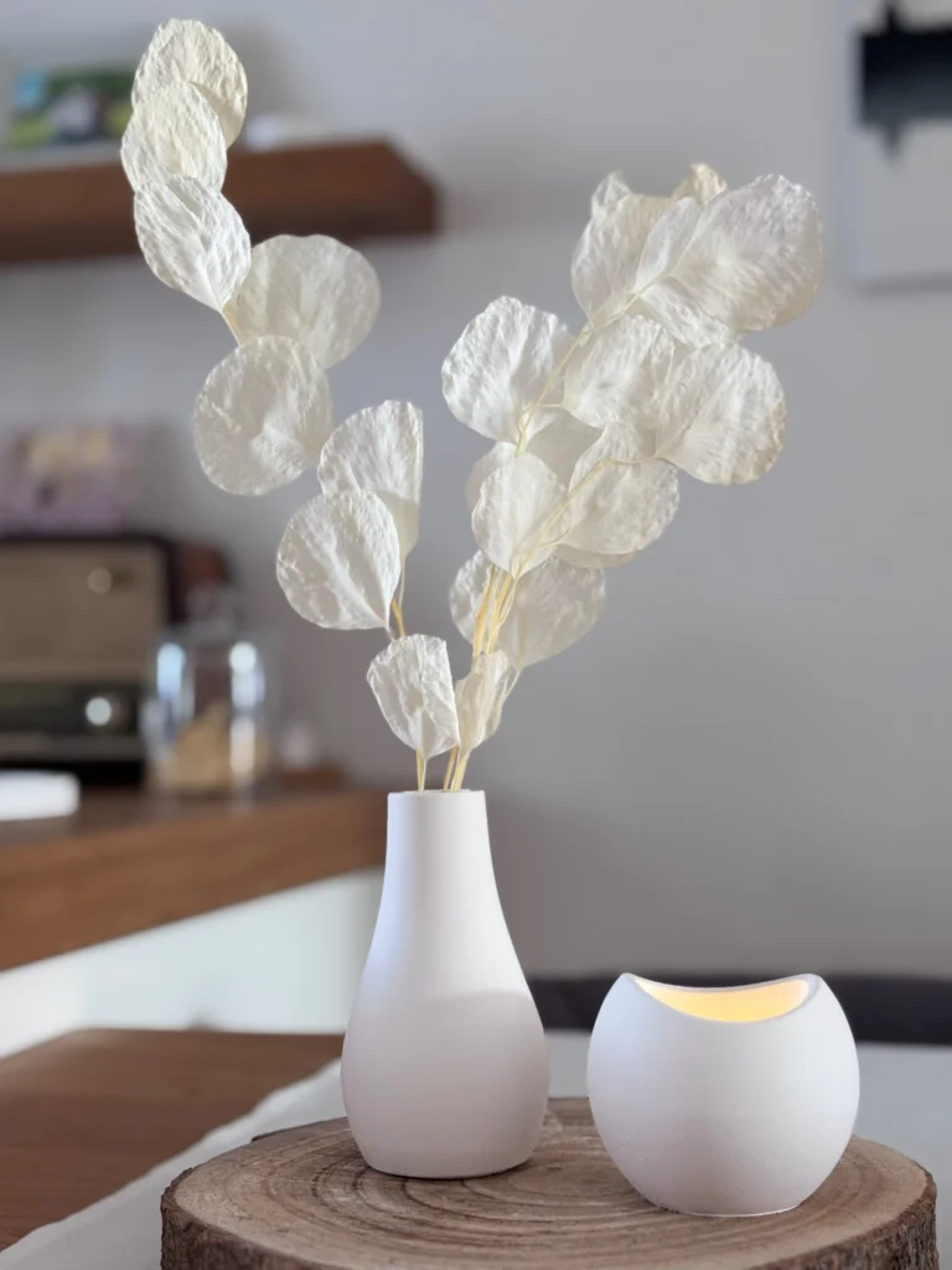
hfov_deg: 28.0
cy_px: 635
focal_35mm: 52
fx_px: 1907
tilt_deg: -0.4
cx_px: 476
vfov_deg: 36.8
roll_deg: -0.9
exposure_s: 1/60
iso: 80
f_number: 1.6
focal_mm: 5.96
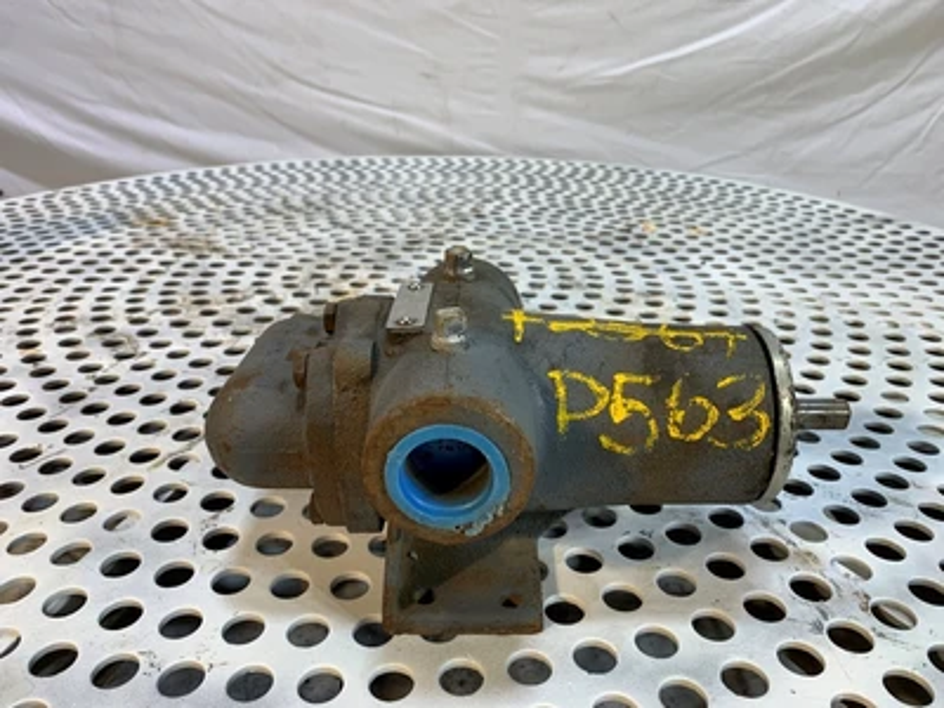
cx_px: 472
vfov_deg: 53.1
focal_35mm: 26
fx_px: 709
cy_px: 354
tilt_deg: -25.0
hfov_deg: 67.3
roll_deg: -2.0
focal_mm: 4.25
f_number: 1.8
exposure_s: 1/120
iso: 50
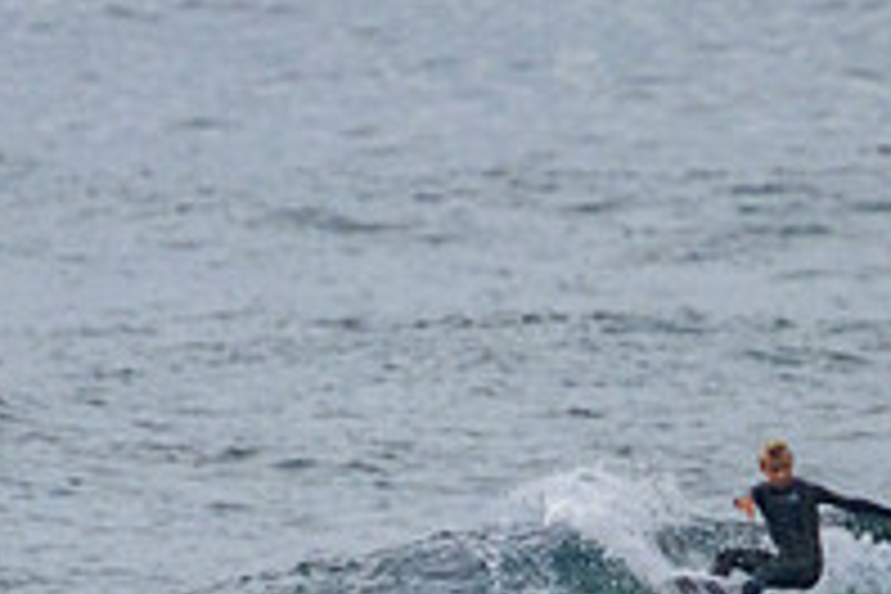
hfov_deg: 0.6
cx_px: 495
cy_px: 568
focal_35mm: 3225
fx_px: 79813
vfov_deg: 0.4
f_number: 11
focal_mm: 800
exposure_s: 1/2000
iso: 1600
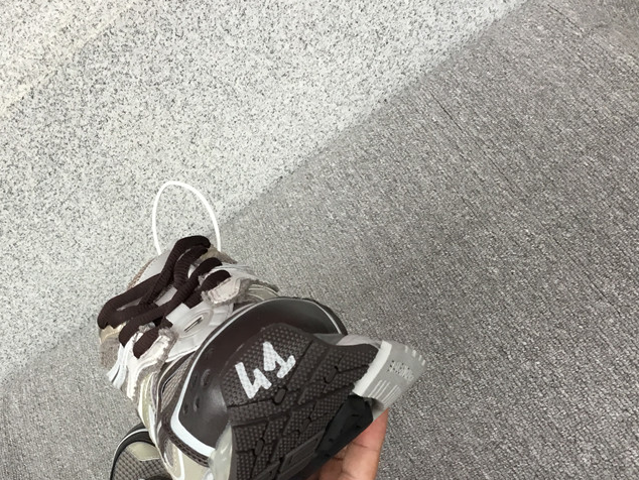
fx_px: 813
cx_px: 219
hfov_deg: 42.4
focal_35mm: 44
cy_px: 314
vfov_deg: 32.7
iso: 25
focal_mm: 3.3
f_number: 2.4
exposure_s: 1/33
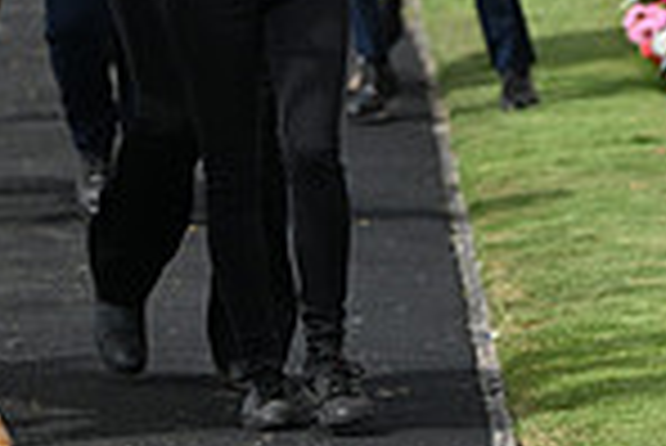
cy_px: -345
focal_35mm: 687
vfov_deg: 2.0
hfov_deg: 3.0
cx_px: -9
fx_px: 12722
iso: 400
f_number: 4.5
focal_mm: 175
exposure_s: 1/3200
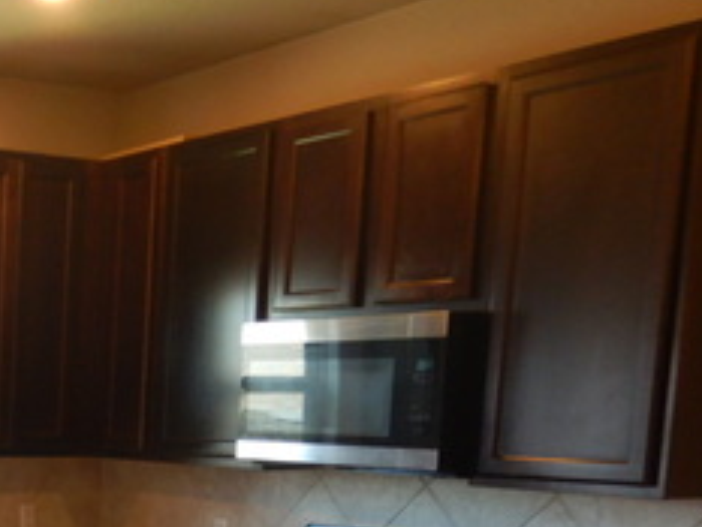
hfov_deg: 25.8
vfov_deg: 21.0
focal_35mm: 66
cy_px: 605
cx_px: -172
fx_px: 1339
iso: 220
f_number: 2.8
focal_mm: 4.3
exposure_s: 1/30
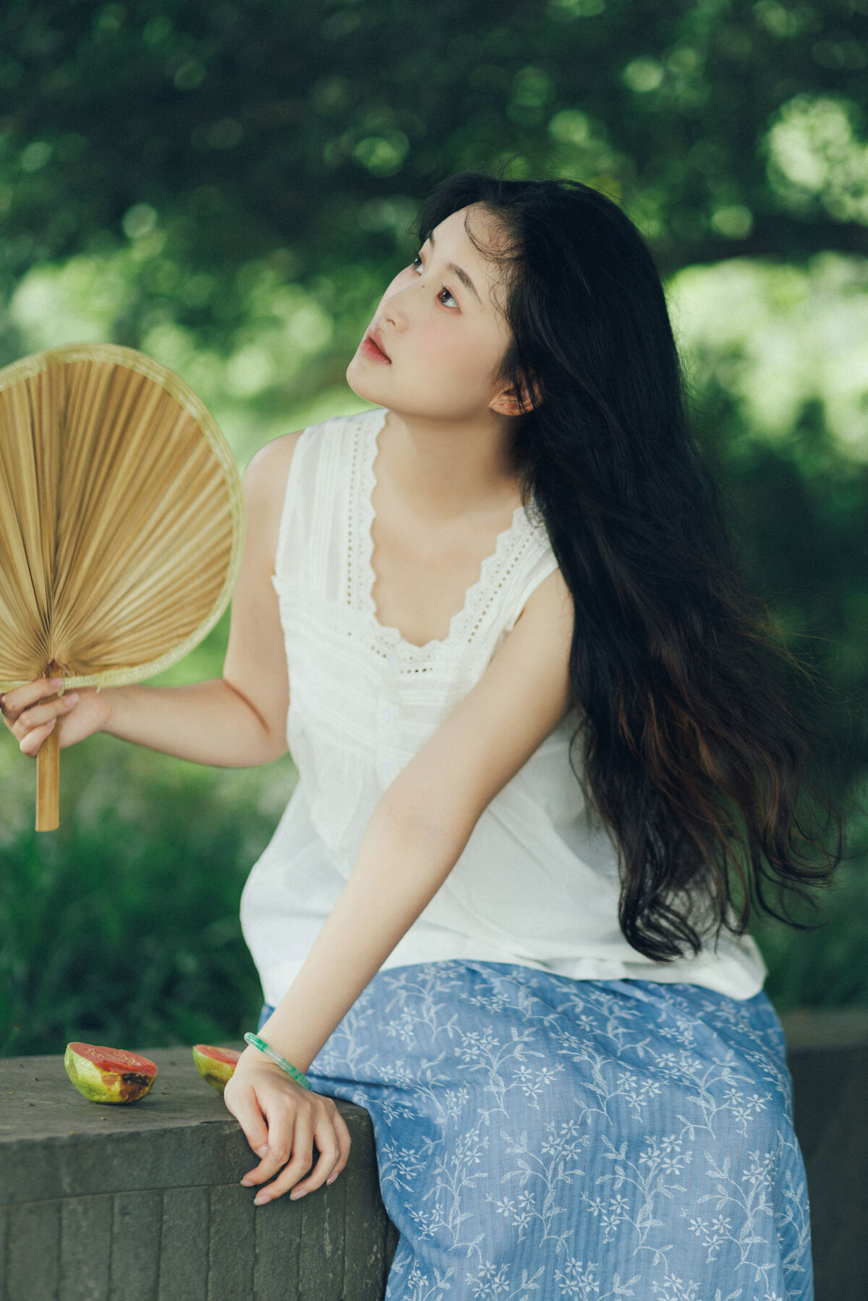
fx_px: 3074
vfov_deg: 23.9
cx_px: 434
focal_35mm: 85
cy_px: 650
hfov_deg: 16.1
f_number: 2
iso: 320
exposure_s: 1/250
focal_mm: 85
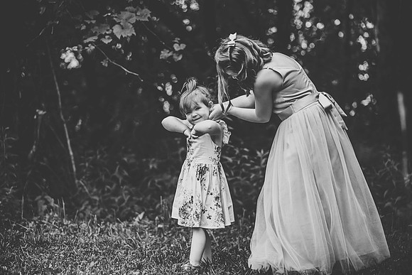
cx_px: 206
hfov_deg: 16.4
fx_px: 1431
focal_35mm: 125
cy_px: 138
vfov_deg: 11.0
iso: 640
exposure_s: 1/4000
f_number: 2.8
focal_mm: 125
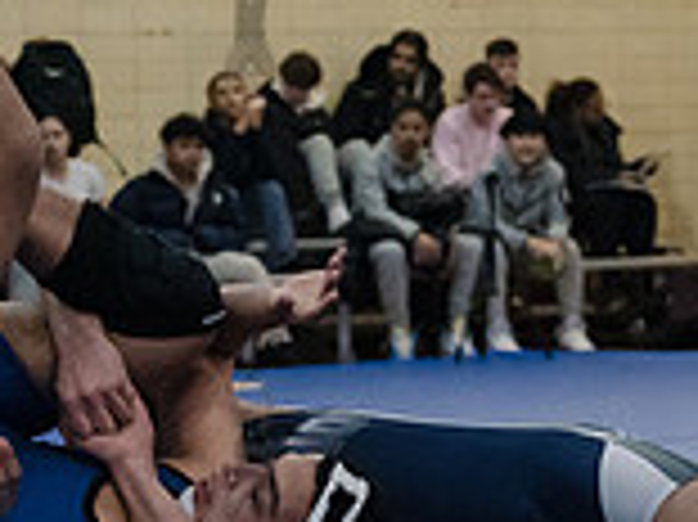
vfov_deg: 8.9
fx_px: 3325
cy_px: 522
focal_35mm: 165
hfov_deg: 12.0
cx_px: 249
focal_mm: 40
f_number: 3.2
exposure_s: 1/400
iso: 6400
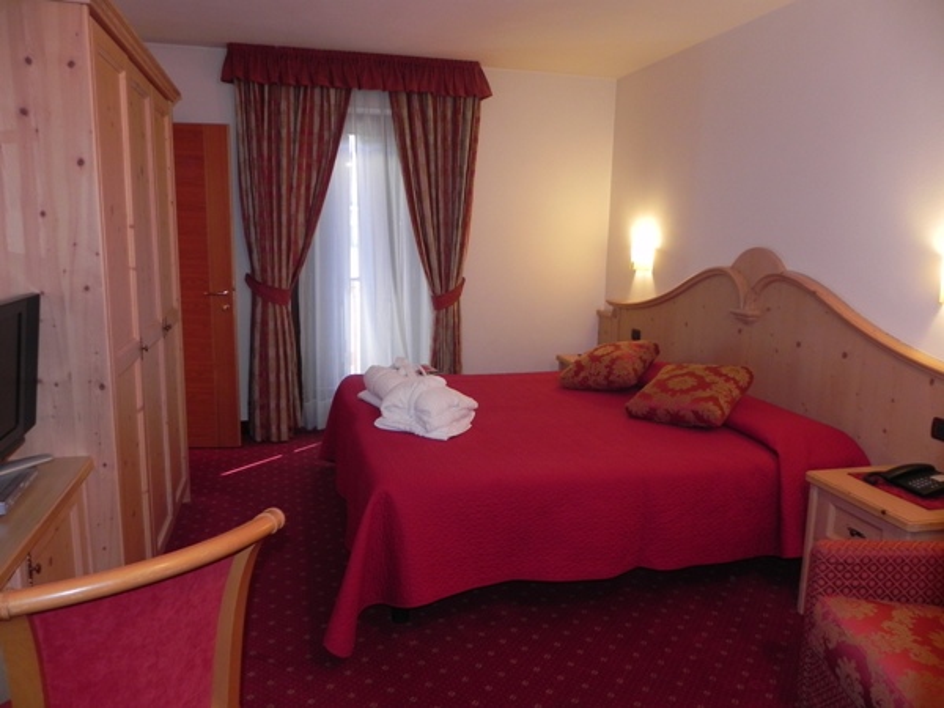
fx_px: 709
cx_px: 472
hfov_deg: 67.3
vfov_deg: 53.1
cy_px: 354
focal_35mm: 26
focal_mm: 4.6
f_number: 2.8
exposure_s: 1/30
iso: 200
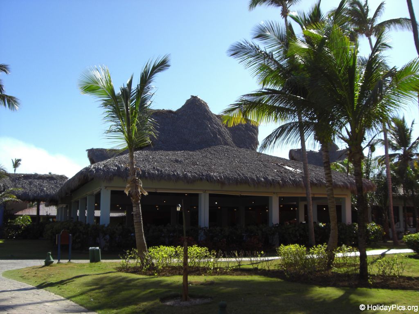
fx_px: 460
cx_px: 210
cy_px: 157
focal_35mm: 38
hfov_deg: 49.0
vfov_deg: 37.7
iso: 64
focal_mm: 6.2
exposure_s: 1/1000
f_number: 2.7
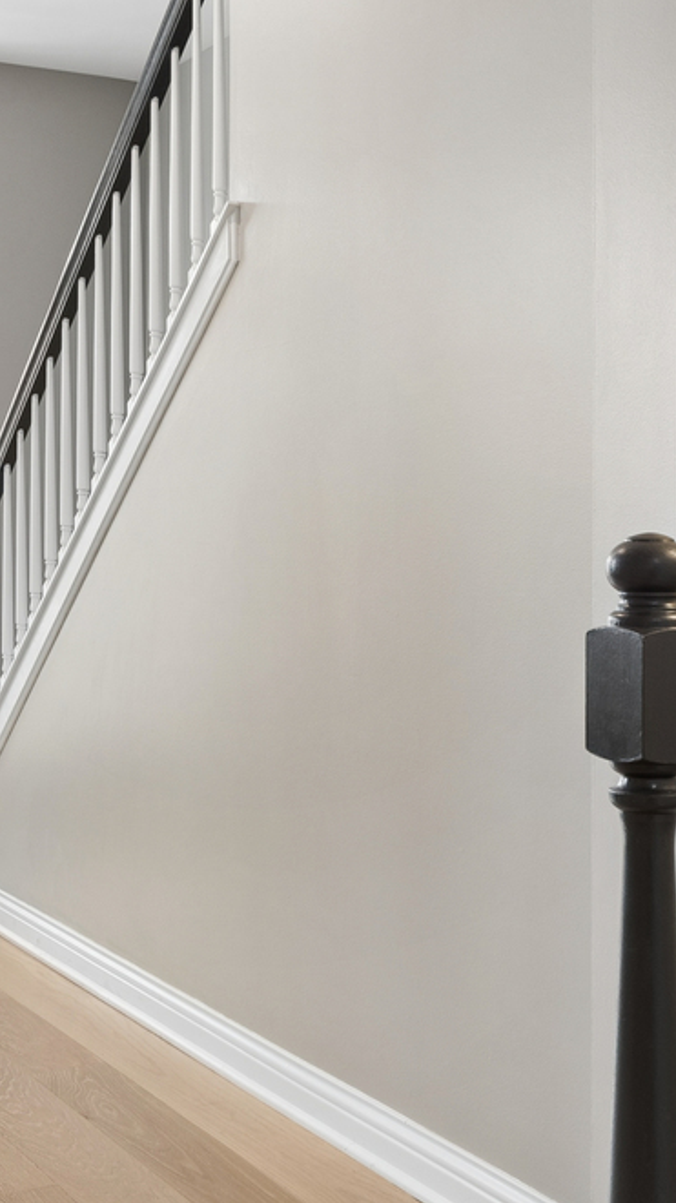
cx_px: 364
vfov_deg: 38.5
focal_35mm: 54
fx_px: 1722
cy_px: 598
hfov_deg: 22.2
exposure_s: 1/10
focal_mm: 14
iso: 250
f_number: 8
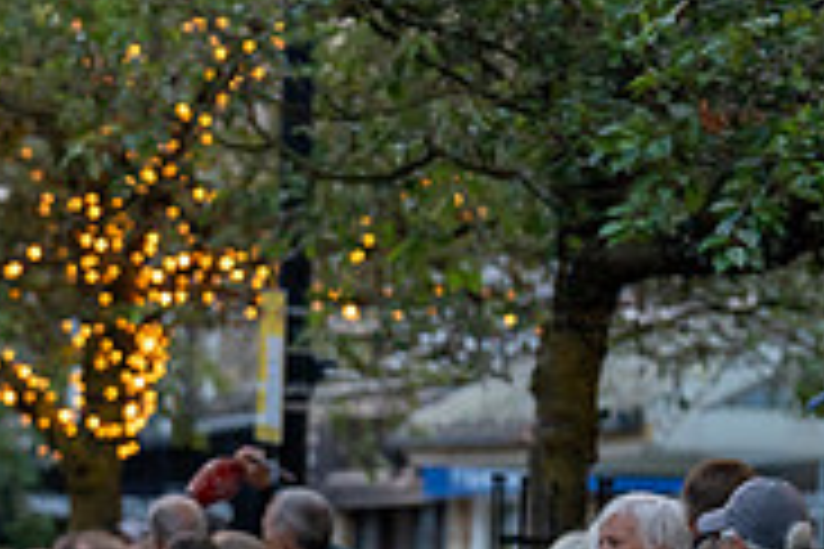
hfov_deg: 6.4
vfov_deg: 4.3
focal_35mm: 320
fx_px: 7324
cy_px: 610
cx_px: -455
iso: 3200
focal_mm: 101
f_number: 2.8
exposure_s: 1/1000
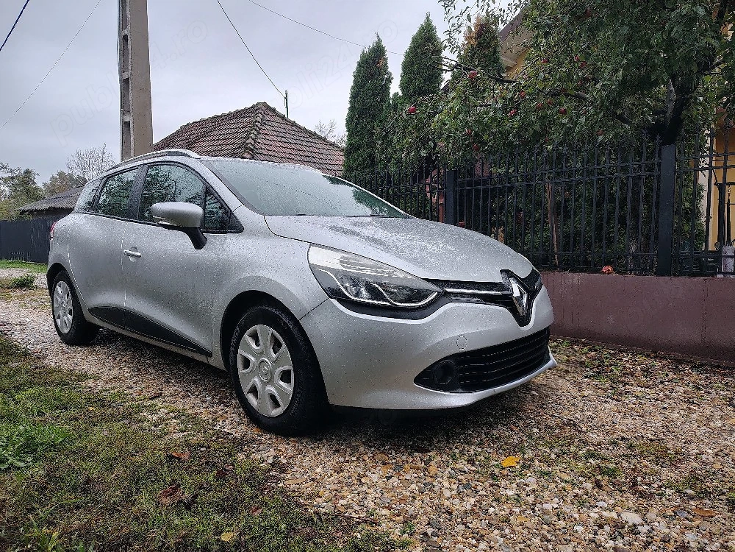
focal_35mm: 24
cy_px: 276
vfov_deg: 56.8
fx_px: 510
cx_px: 368
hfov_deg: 71.6
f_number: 1.8
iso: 205
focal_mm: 5.56
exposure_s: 1/100
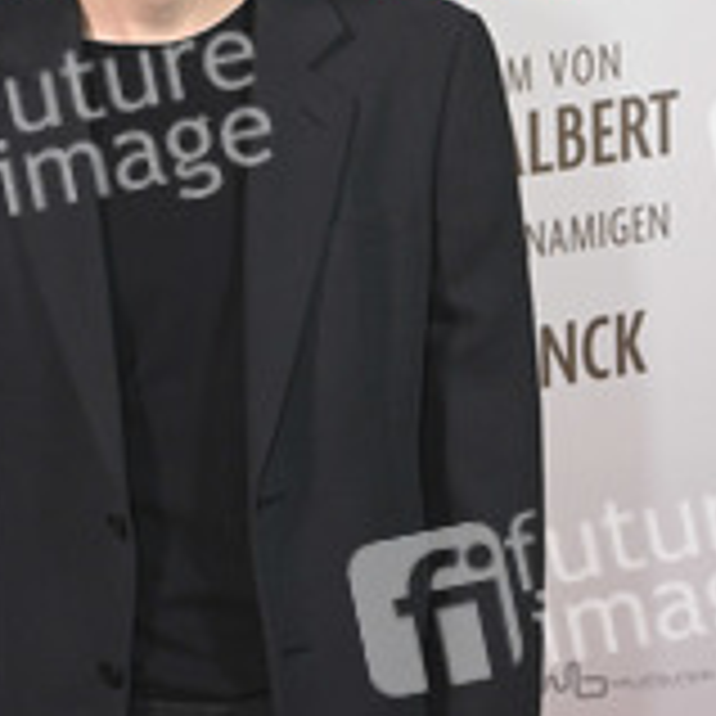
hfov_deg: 22.8
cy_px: 365
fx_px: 1755
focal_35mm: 75
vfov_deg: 23.1
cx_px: 171
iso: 2000
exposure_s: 1/200
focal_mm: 35
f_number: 7.1
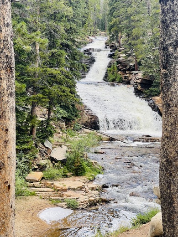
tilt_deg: -5.6
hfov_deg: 22.9
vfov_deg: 30.3
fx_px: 439
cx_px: 89
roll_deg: -2.0
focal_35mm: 64
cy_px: 118
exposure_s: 1/128
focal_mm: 7.5
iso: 20
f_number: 2.2
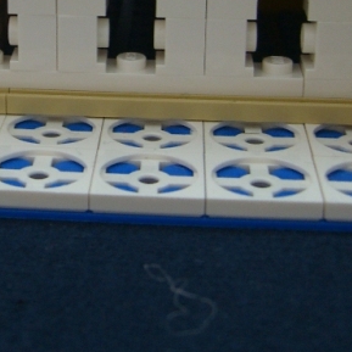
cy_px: 26
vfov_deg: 18.3
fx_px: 1070
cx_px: 10
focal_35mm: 93
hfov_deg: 18.3
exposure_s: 1/10
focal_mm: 7.9
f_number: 2.8
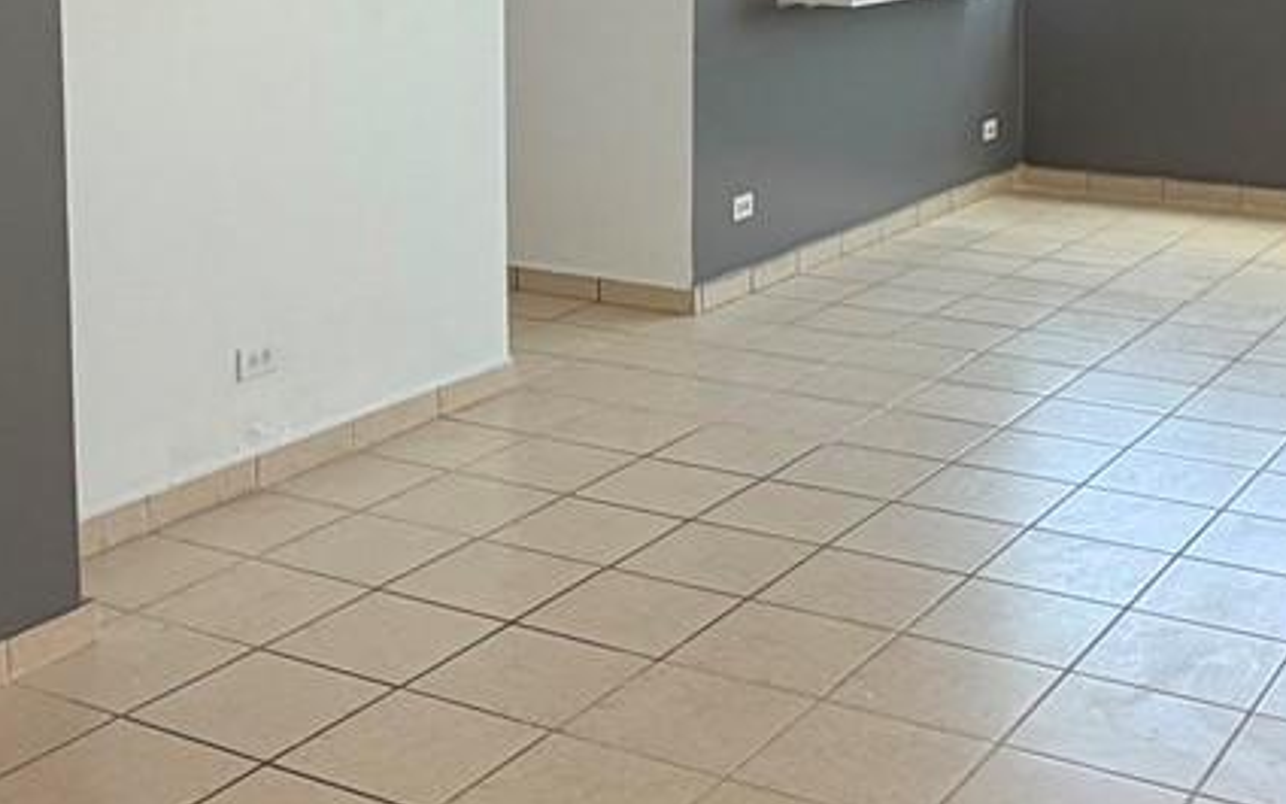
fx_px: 1963
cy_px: 106
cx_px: 746
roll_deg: +0.5
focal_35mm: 56
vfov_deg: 22.7
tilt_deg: -7.5
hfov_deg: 36.2
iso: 64
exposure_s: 1/121
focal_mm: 2.22
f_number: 2.2
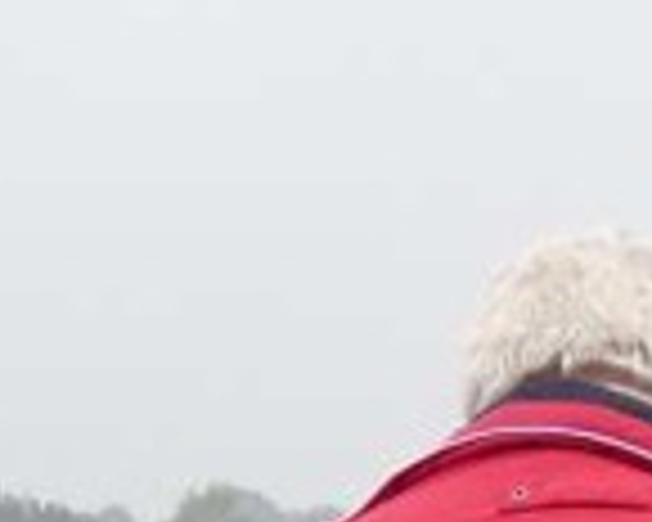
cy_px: 1071
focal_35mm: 297
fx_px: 5731
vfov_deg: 5.1
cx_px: 1304
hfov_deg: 6.3
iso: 80
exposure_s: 1/125
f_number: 4
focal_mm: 9.9
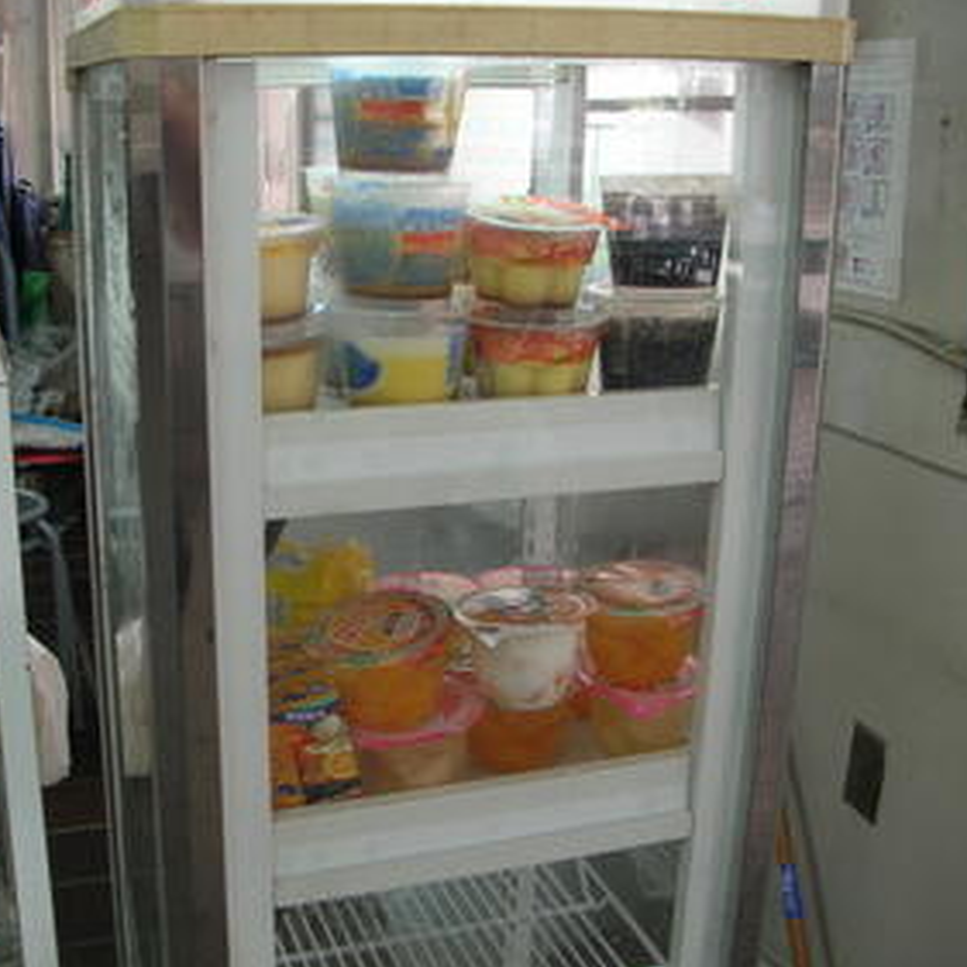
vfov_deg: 38.3
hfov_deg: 38.1
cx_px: 361
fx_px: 1391
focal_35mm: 44
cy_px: 499
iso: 50
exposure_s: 1/12.4
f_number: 2.8
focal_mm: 5.8
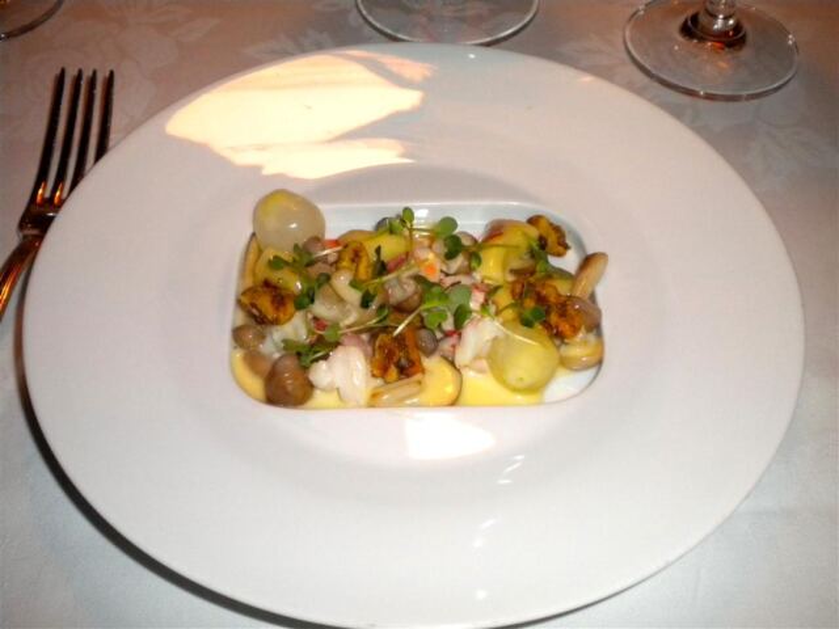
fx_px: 994
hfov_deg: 45.8
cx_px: 420
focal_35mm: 41
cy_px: 314
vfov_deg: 35.1
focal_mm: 7.4
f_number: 4.9
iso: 400
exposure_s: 1/30
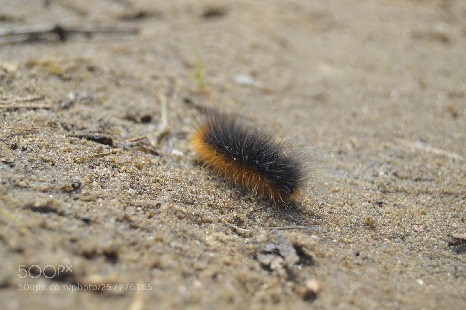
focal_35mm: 82
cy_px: 155
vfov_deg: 16.5
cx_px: 233
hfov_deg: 24.6
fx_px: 1067
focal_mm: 55
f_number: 7.1
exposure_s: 1/200
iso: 100
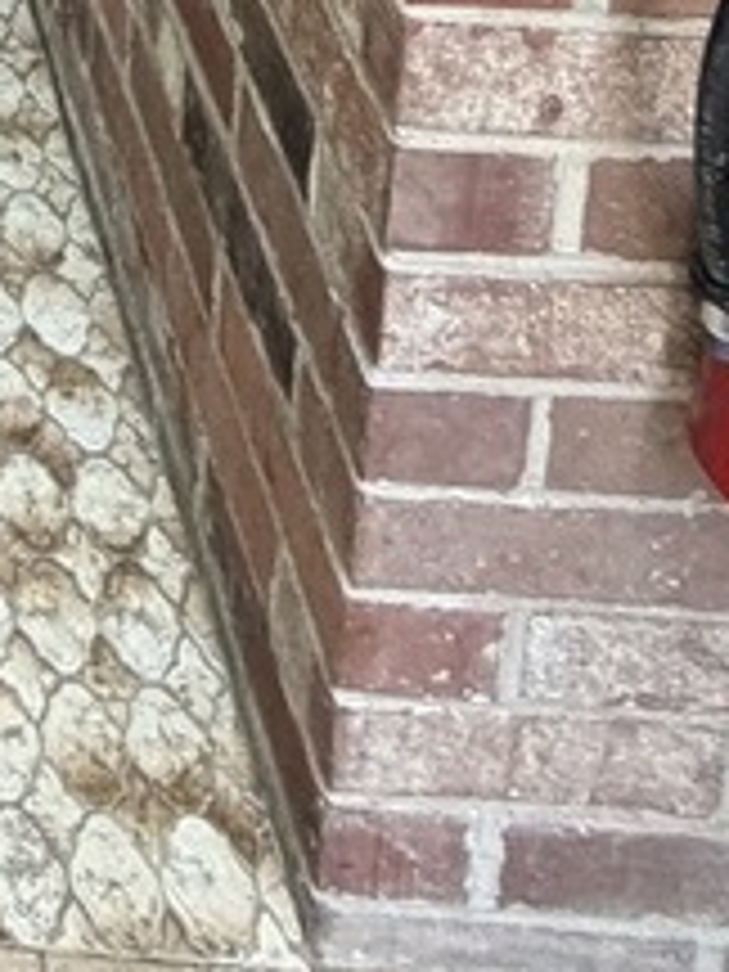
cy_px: -1053
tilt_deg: -12.3
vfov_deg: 17.7
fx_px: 1966
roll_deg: +1.6
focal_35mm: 70
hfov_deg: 17.2
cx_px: -580
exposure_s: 1/92
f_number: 2.2
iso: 320
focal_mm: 2.22
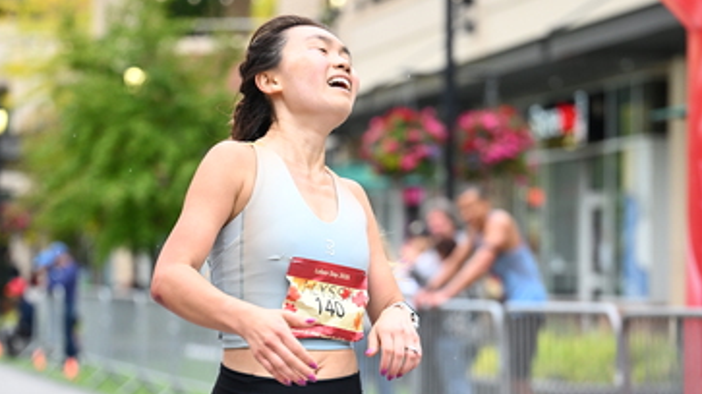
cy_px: 328
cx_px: 351
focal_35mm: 138
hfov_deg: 15.6
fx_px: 2568
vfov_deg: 8.8
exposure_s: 1/1250
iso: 1250
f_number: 2.8
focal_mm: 87
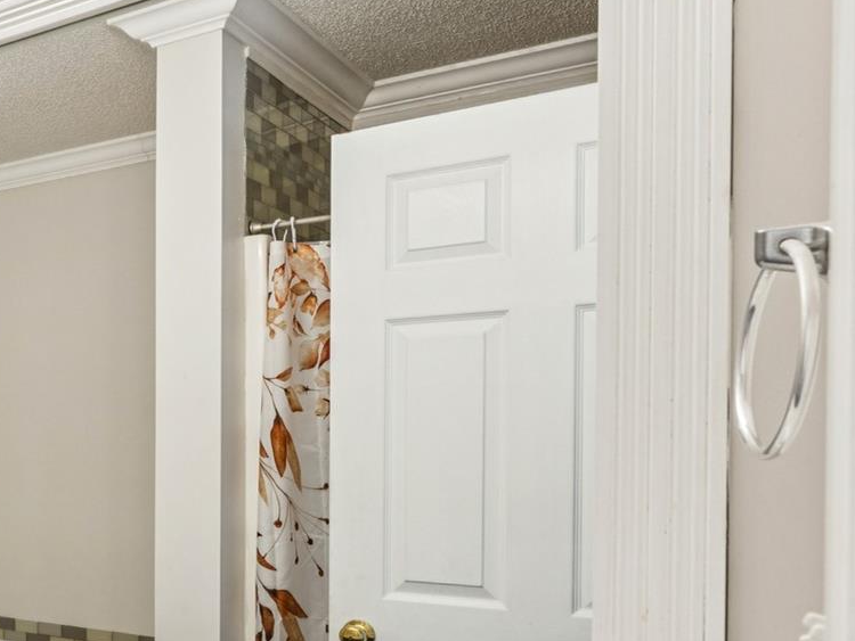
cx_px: -254
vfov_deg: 33.7
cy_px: 473
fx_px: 1038
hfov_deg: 33.1
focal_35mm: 42
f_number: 13
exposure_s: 1/6
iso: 400
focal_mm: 16
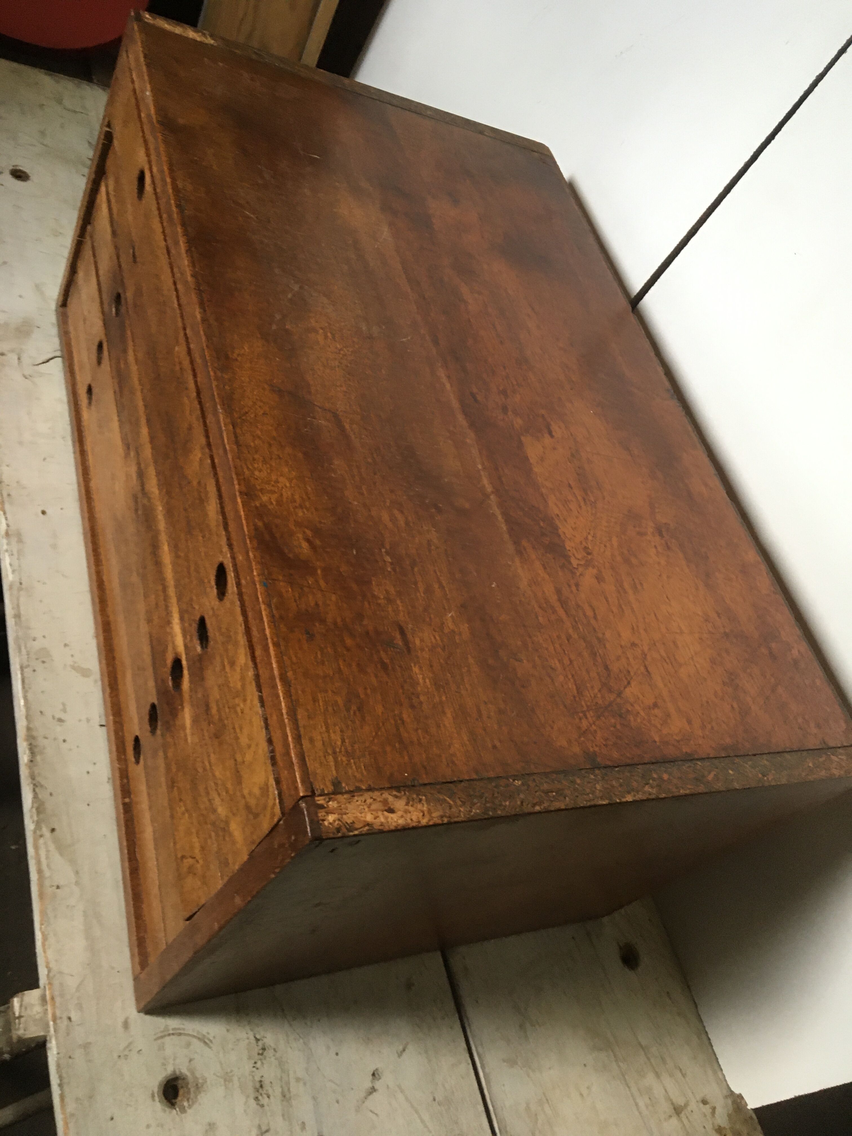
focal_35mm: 29
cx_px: 426
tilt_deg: -44.2
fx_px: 952
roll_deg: -43.2
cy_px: 568
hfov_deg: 48.2
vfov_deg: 61.7
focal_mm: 4.15
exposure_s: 1/33
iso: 160
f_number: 2.2
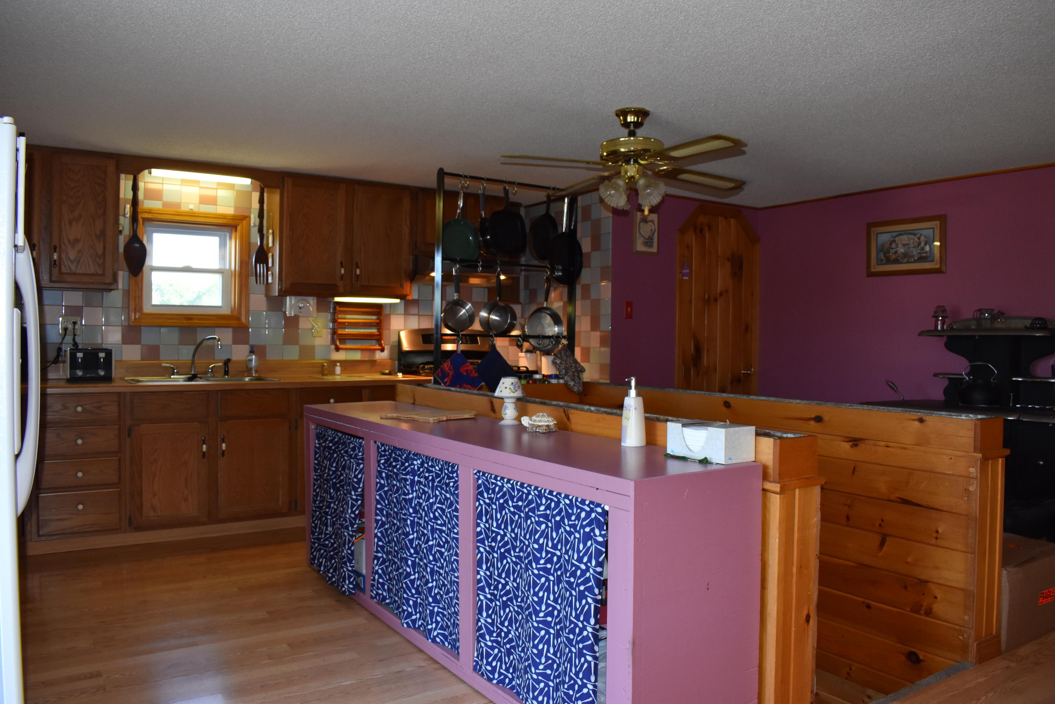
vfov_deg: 47.9
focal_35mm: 27
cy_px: 352
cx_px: 528
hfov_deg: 67.4
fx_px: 791
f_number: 5
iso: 800
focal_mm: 18
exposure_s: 1/100
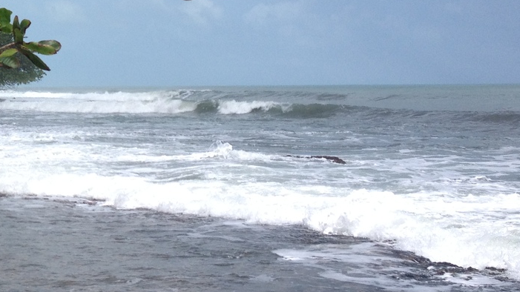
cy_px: 32
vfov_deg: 13.8
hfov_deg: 23.0
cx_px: -56
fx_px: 1199
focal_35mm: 87
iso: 50
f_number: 2.4
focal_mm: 4.28
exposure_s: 1/1783
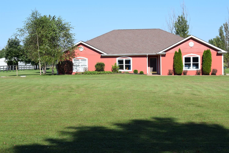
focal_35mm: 63
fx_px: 401
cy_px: 76
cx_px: 114
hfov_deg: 31.9
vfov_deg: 21.6
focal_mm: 42
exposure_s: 1/400
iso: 200
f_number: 10
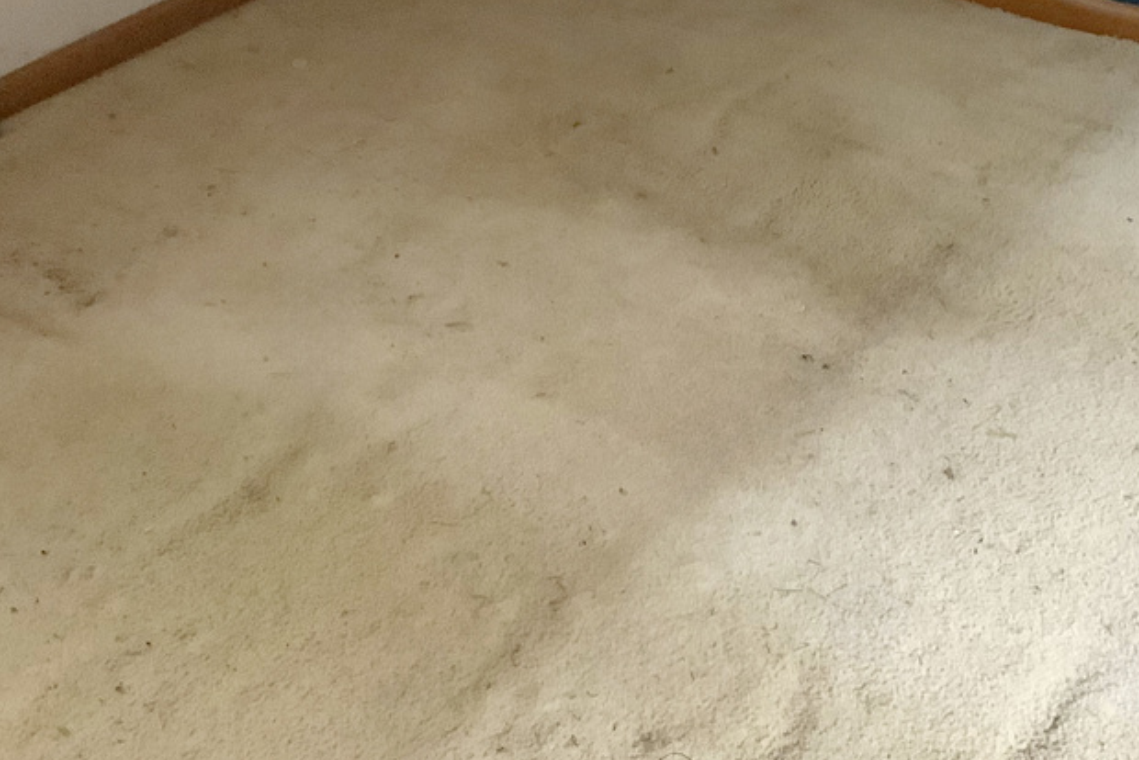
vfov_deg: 19.4
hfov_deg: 28.7
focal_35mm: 70
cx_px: 705
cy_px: 294
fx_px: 2216
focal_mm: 3
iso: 320
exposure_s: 1/30
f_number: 1.8
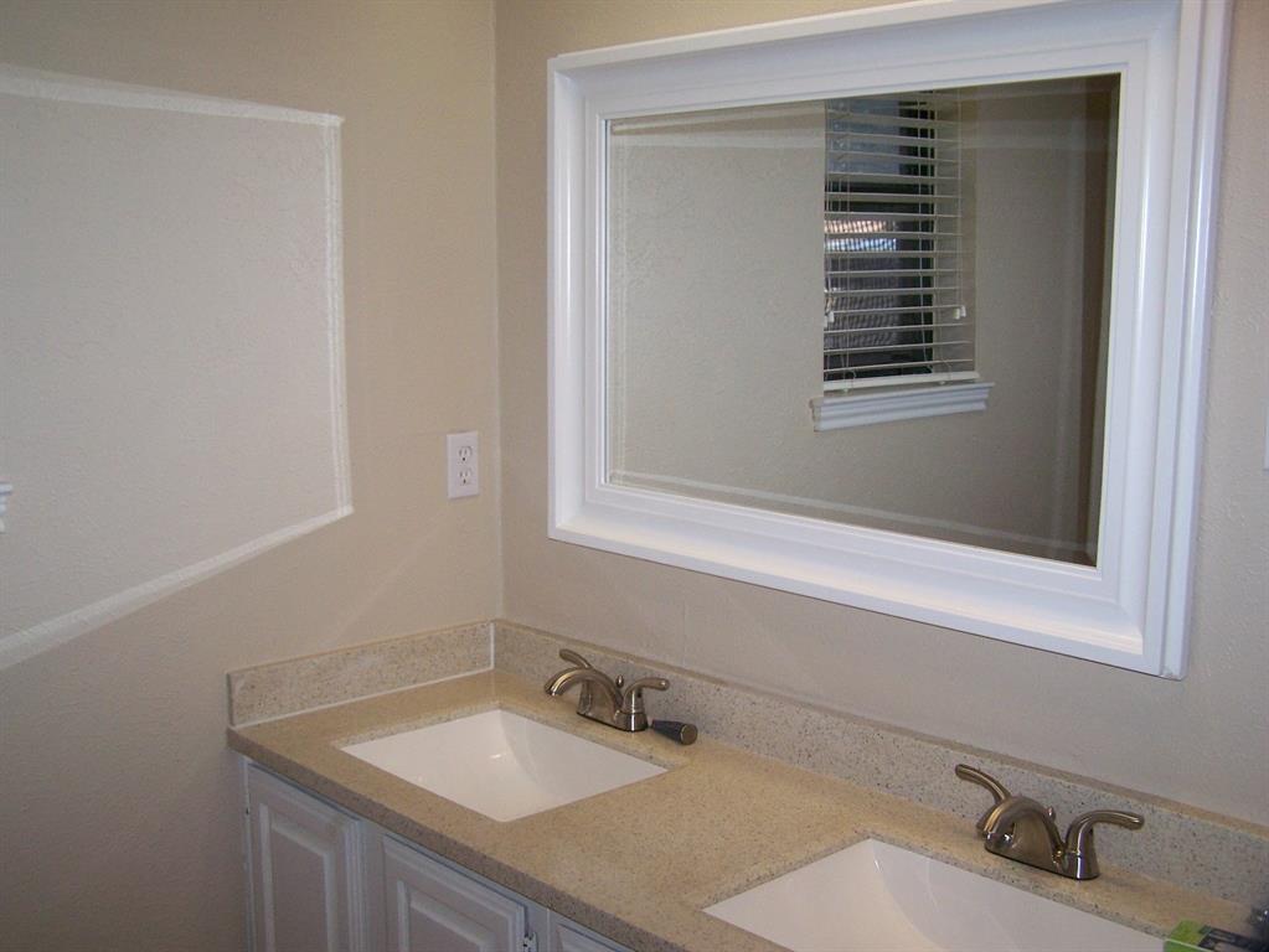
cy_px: 476
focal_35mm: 38
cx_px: 634
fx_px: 1394
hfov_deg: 49.0
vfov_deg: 37.7
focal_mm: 6.3
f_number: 2.8
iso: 160
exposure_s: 1/60
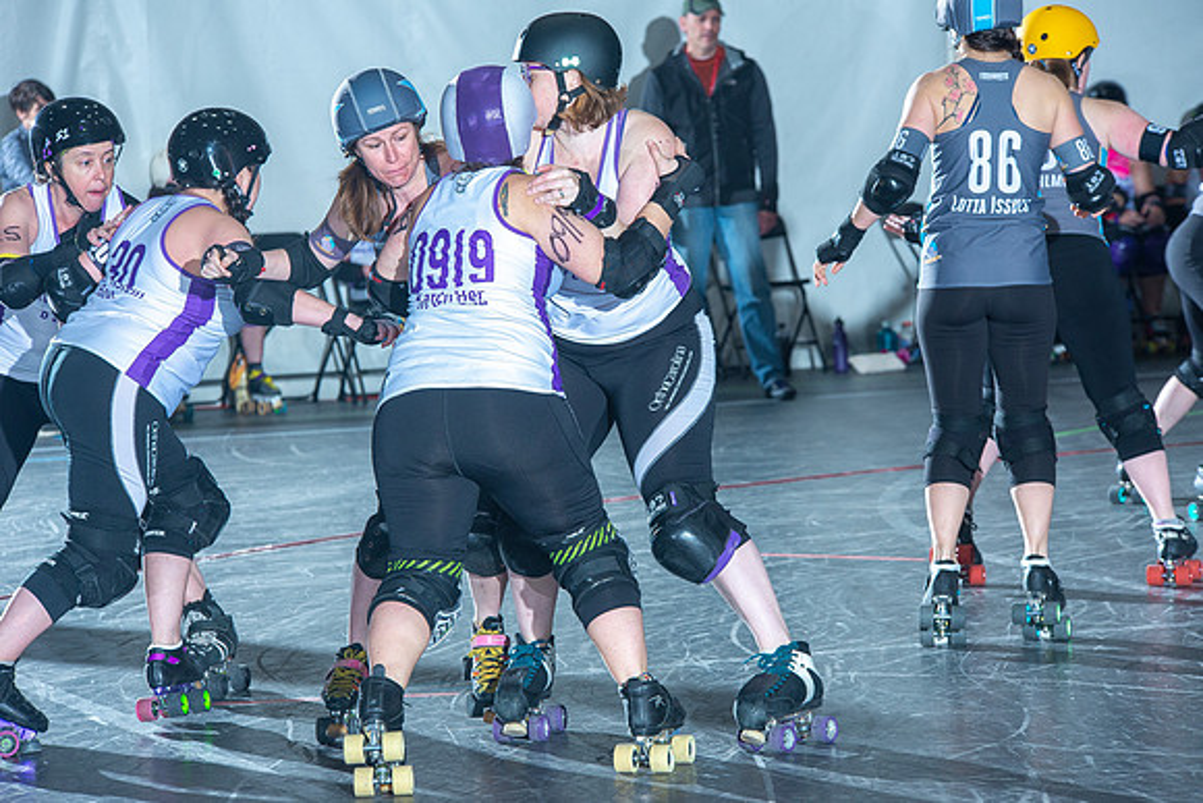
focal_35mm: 160
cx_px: 602
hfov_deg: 12.8
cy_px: 402
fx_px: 5348
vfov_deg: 8.6
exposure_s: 1/160
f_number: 7.1
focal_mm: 160
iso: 800
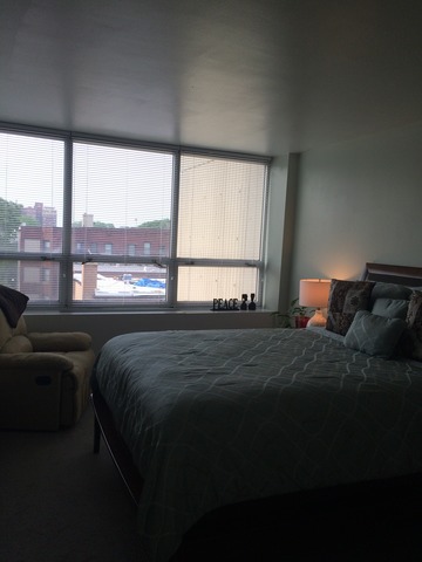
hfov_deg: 48.2
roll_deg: -0.9
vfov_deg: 61.7
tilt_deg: -7.0
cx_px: 211
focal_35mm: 29
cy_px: 281
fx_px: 471
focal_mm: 4.15
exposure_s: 1/380
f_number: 2.2
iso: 40
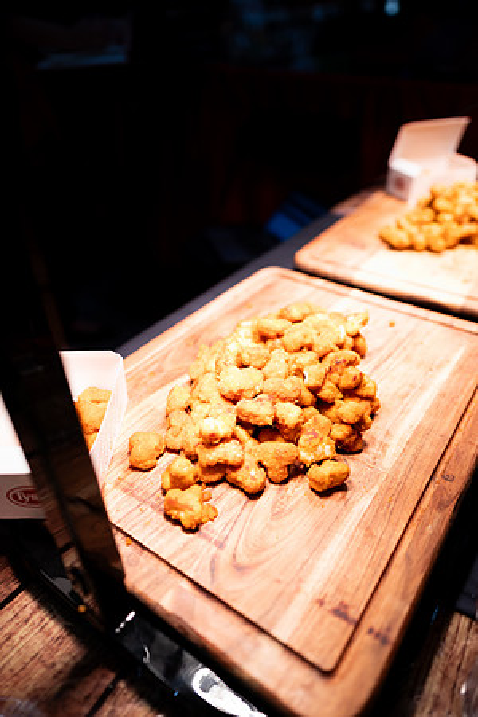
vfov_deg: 73.7
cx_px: 239
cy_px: 358
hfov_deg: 53.1
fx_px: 478
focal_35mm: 24
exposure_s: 1/200
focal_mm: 24
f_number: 1.8
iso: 200
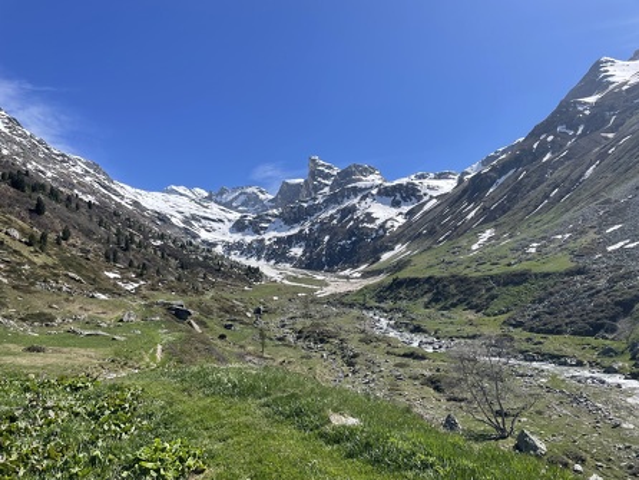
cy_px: 240
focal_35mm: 26
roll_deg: +4.8
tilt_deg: +10.0
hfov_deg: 67.3
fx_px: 480
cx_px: 320
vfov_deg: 53.1
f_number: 1.6
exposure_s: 1/3300
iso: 32
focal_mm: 4.2
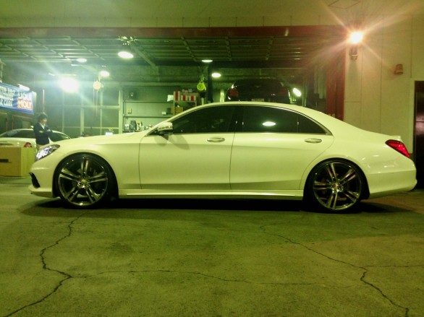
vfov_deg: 42.9
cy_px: 158
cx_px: 212
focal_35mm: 33
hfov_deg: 55.4
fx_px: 404
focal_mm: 4.12
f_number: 2.4
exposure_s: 1/20
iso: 125
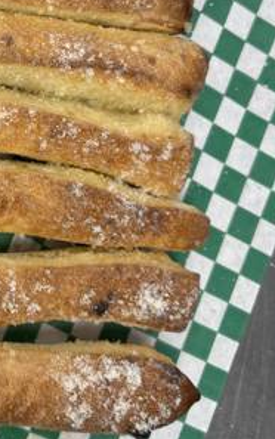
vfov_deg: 29.5
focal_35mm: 68
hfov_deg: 18.2
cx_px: -52
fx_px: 814
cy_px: 88
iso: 80
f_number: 1.6
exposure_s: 1/120
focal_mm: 5.96
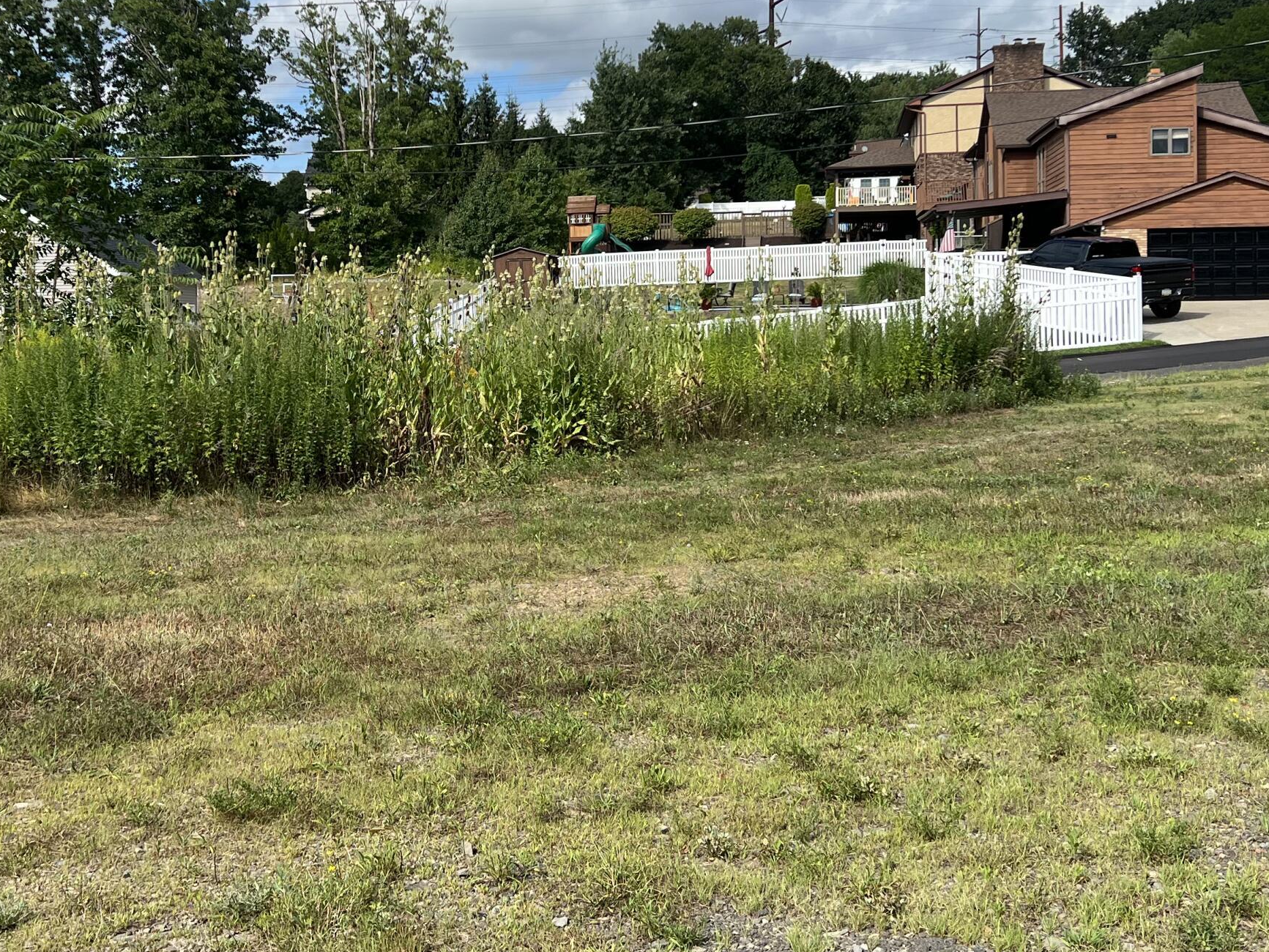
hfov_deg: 41.8
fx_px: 1650
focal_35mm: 45
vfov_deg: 32.0
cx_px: 497
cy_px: 341
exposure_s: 1/4630
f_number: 1.5
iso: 50
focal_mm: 5.7
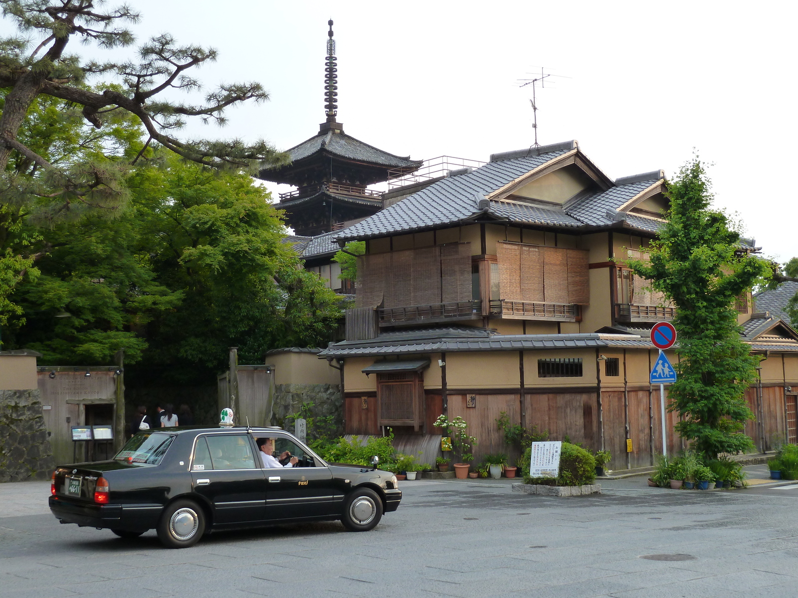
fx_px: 1107
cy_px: 299
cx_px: 399
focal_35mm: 48
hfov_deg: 39.7
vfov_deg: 30.3
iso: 125
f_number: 3.8
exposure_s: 1/60
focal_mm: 7.9
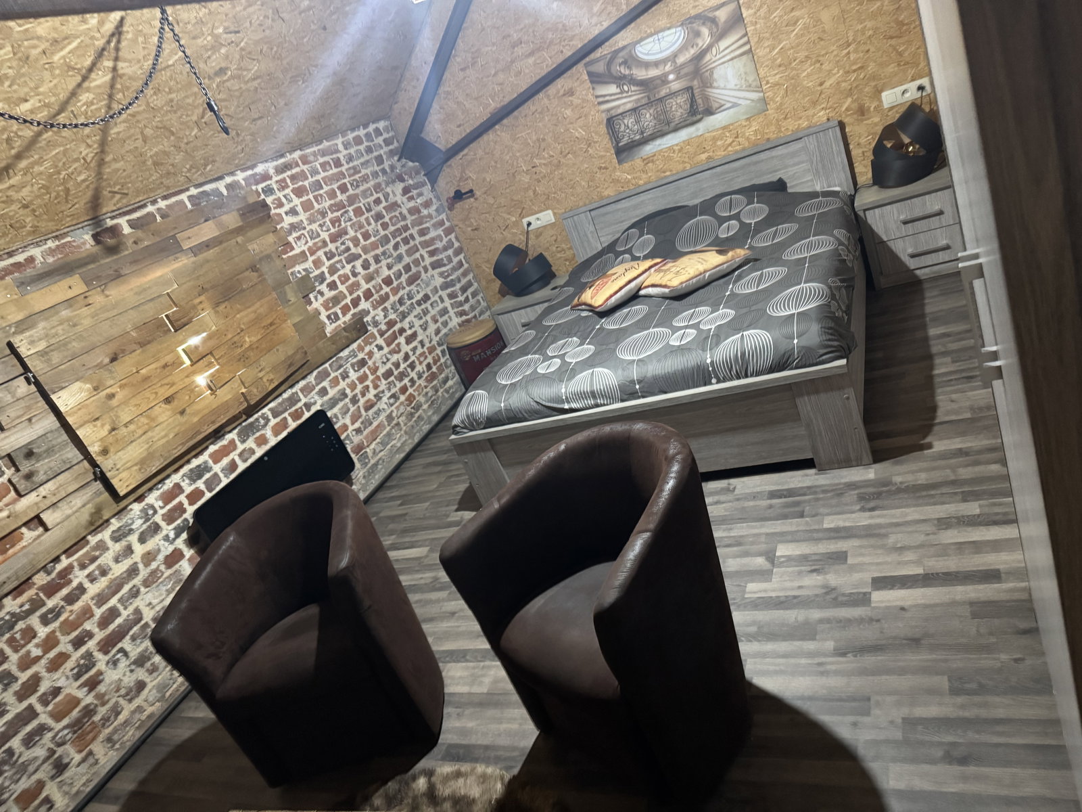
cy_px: 406
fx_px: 750
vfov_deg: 56.8
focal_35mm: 24
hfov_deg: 71.6
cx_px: 541
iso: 1000
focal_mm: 6.76
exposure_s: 1/33
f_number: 1.78
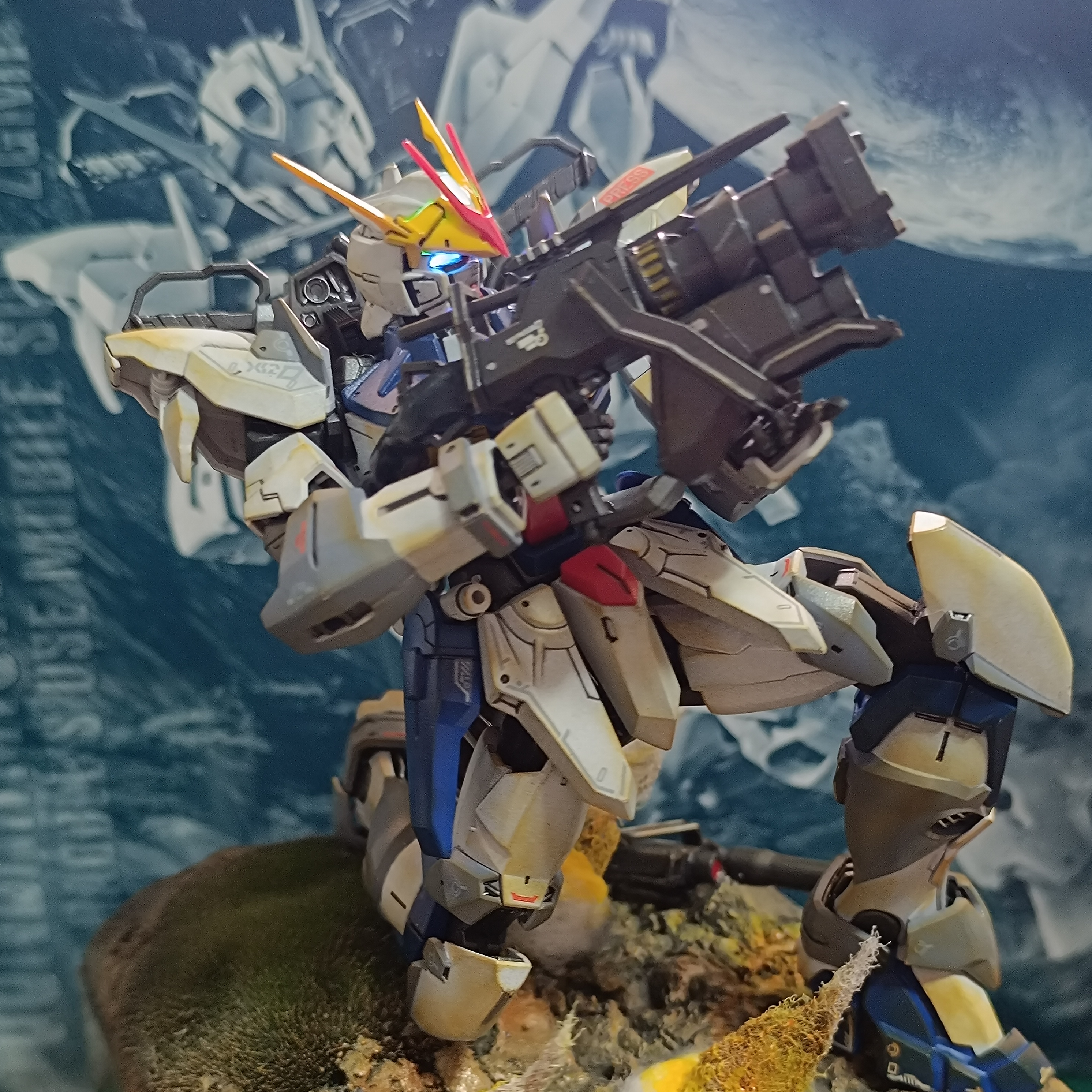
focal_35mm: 29
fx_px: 1035
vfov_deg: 54.4
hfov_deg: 55.6
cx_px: 555
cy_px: 737
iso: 1781
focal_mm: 6.14
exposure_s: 1/24
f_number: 1.65
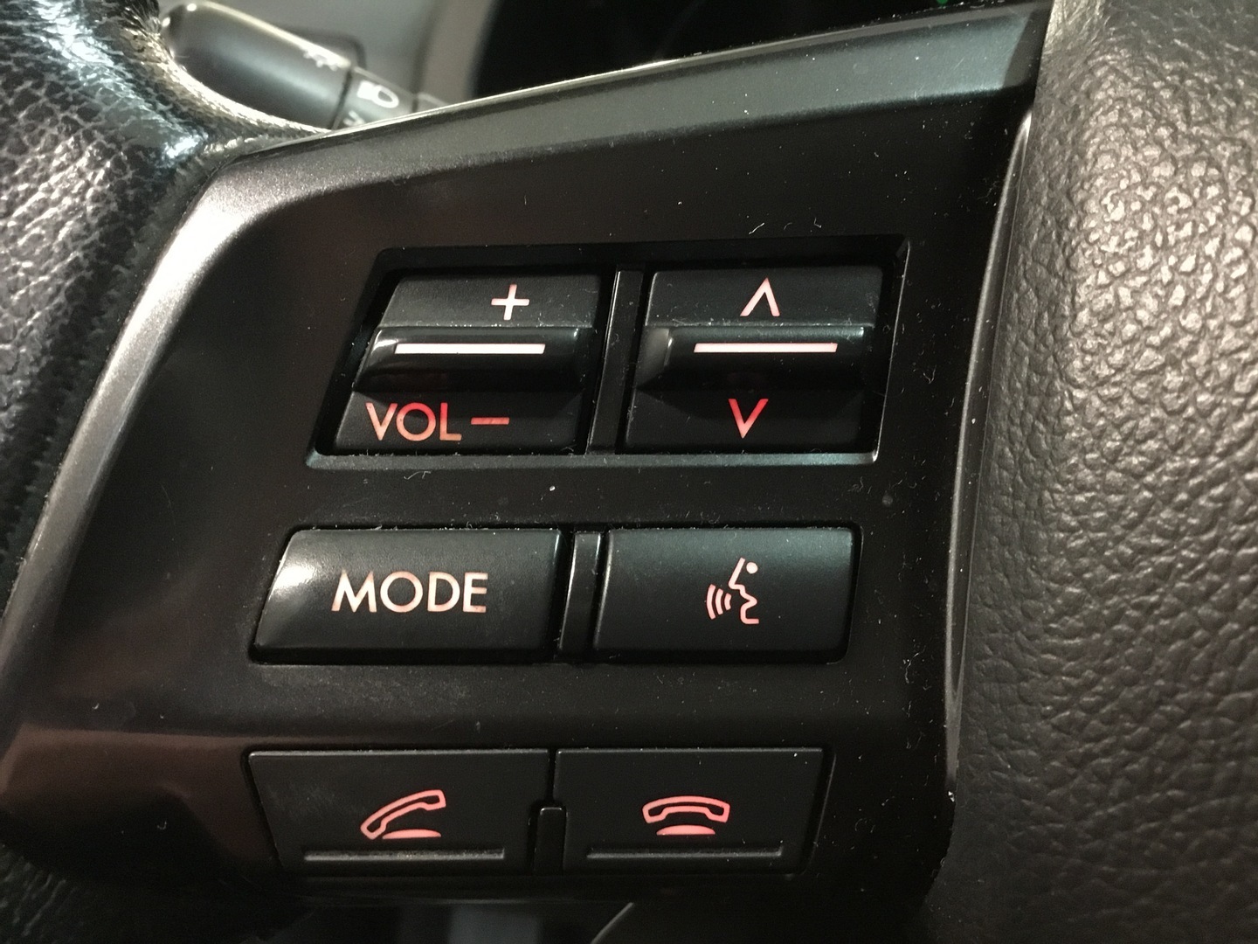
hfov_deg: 58.4
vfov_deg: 45.4
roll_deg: -4.1
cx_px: 629
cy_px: 472
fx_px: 1127
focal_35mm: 31
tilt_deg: -20.7
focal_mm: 3.3
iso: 500
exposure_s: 1/17
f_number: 2.4
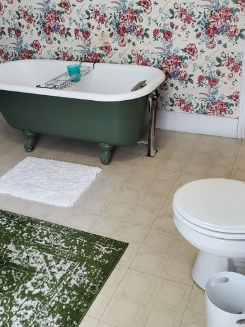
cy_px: 127
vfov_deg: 47.5
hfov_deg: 36.8
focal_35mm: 39
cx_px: 119
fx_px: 368
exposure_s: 1/40
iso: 500
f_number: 2.4
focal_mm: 4.3
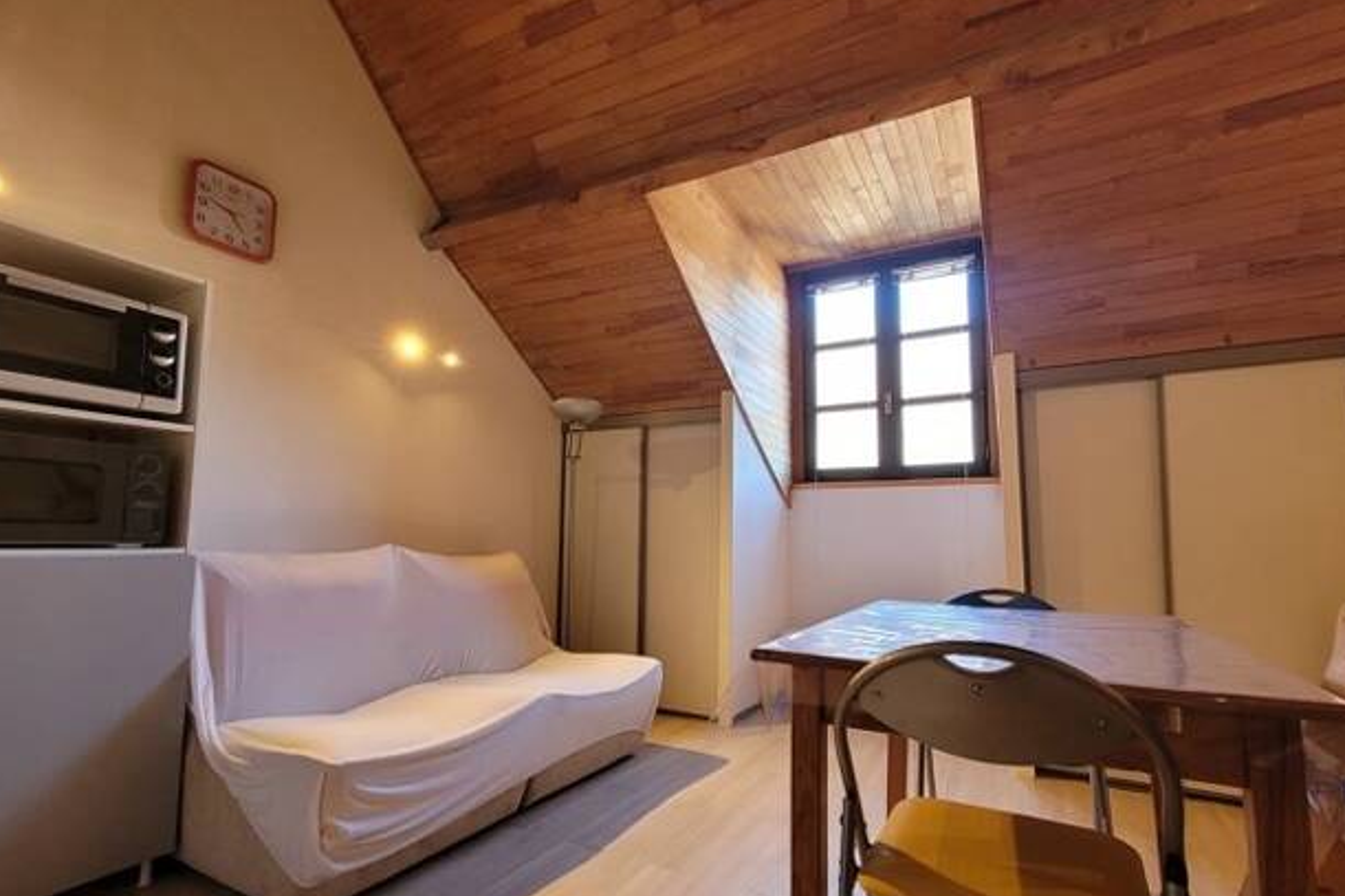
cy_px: 473
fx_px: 635
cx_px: 616
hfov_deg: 93.1
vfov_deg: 70.4
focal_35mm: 17
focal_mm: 1.74
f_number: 2.2
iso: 200
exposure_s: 1/50
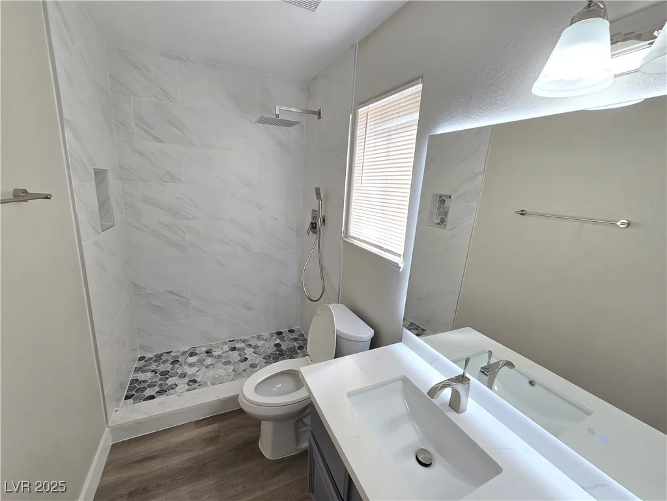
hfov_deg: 106.2
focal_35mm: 13
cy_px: 250
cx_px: 334
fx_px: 250
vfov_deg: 89.9
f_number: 2.2
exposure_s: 1/60
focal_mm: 2.2
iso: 50
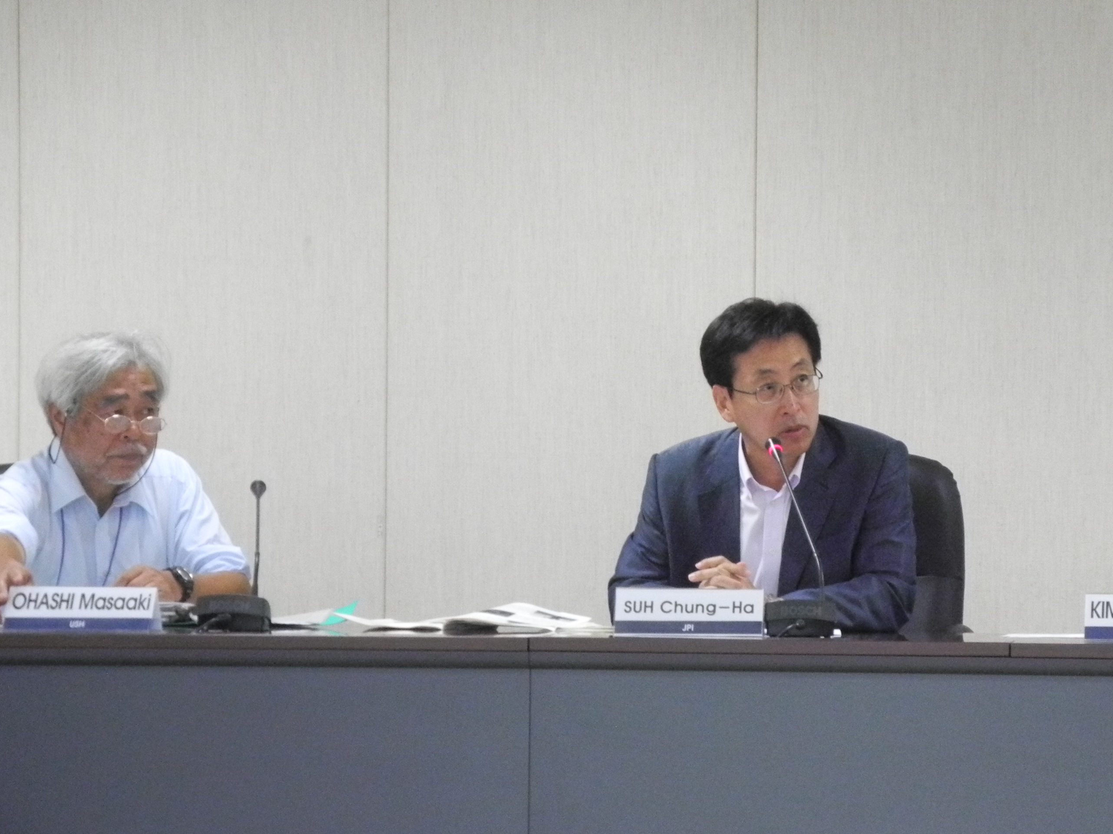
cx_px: 738
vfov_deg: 8.7
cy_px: 435
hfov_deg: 11.6
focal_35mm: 170
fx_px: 5465
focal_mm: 25.4
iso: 800
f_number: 4.5
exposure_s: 1/60
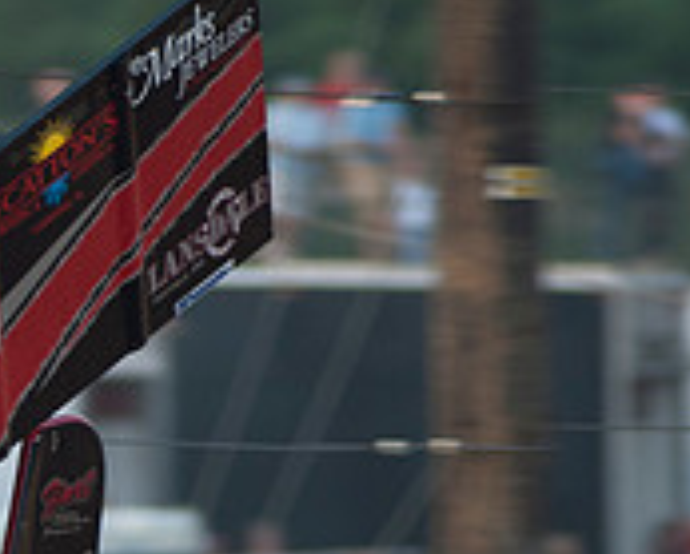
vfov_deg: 1.6
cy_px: 538
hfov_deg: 2.0
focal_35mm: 944
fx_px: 19310
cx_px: -271
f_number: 2.8
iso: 100
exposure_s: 1/400
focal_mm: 200
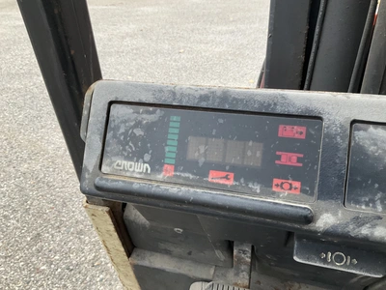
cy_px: 145
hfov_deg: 61.7
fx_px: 323
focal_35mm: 29
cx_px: 193
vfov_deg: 48.2
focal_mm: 3
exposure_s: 1/99
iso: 64
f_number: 1.8
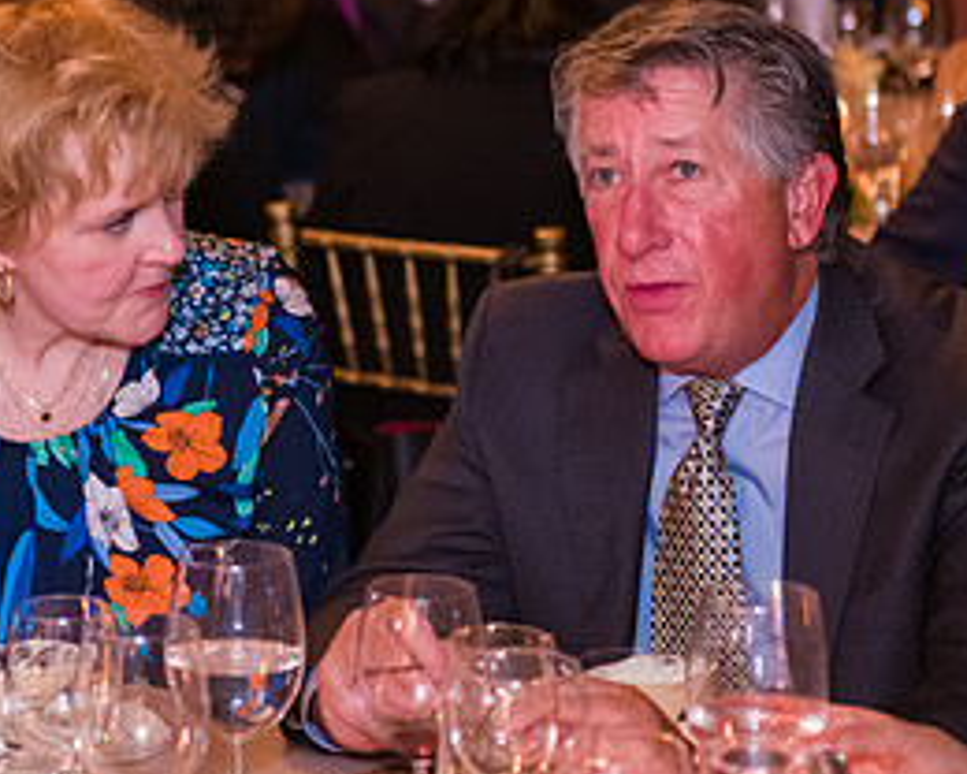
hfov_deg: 13.9
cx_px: 350
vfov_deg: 11.2
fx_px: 3949
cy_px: 274
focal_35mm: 138
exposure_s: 1/100
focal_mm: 66
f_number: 3.2
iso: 3200
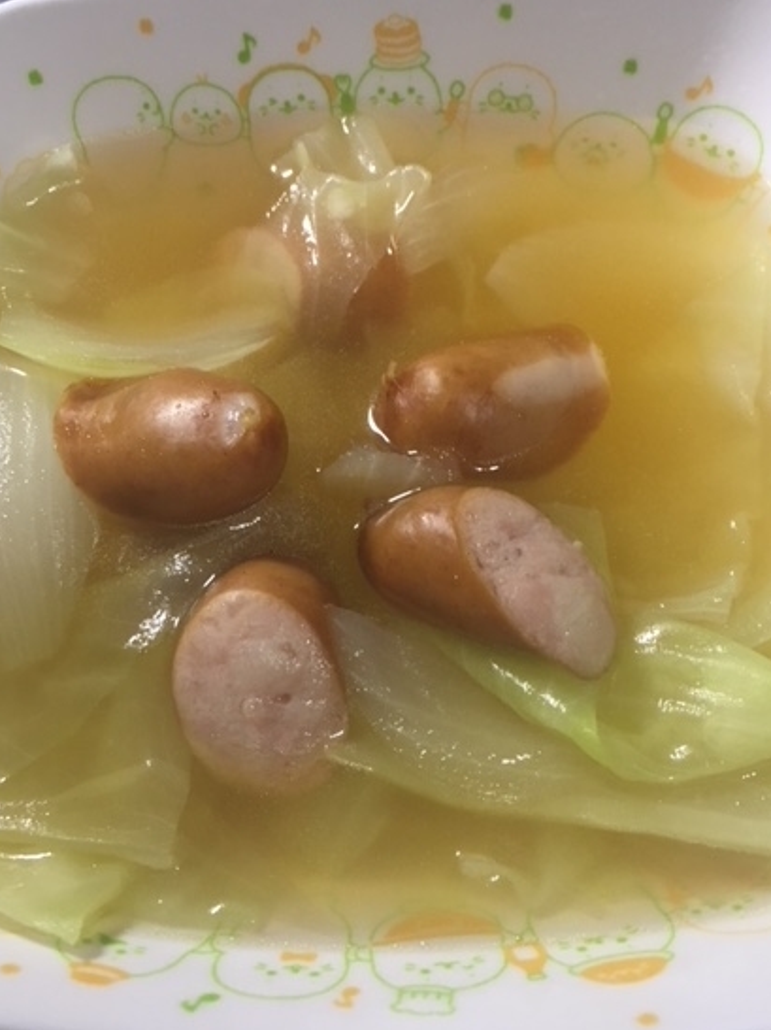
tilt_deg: -66.1
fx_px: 1010
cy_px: 543
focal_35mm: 34
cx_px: 390
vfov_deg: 53.9
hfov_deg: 41.8
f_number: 2.2
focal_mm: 4.15
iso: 100
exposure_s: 1/30
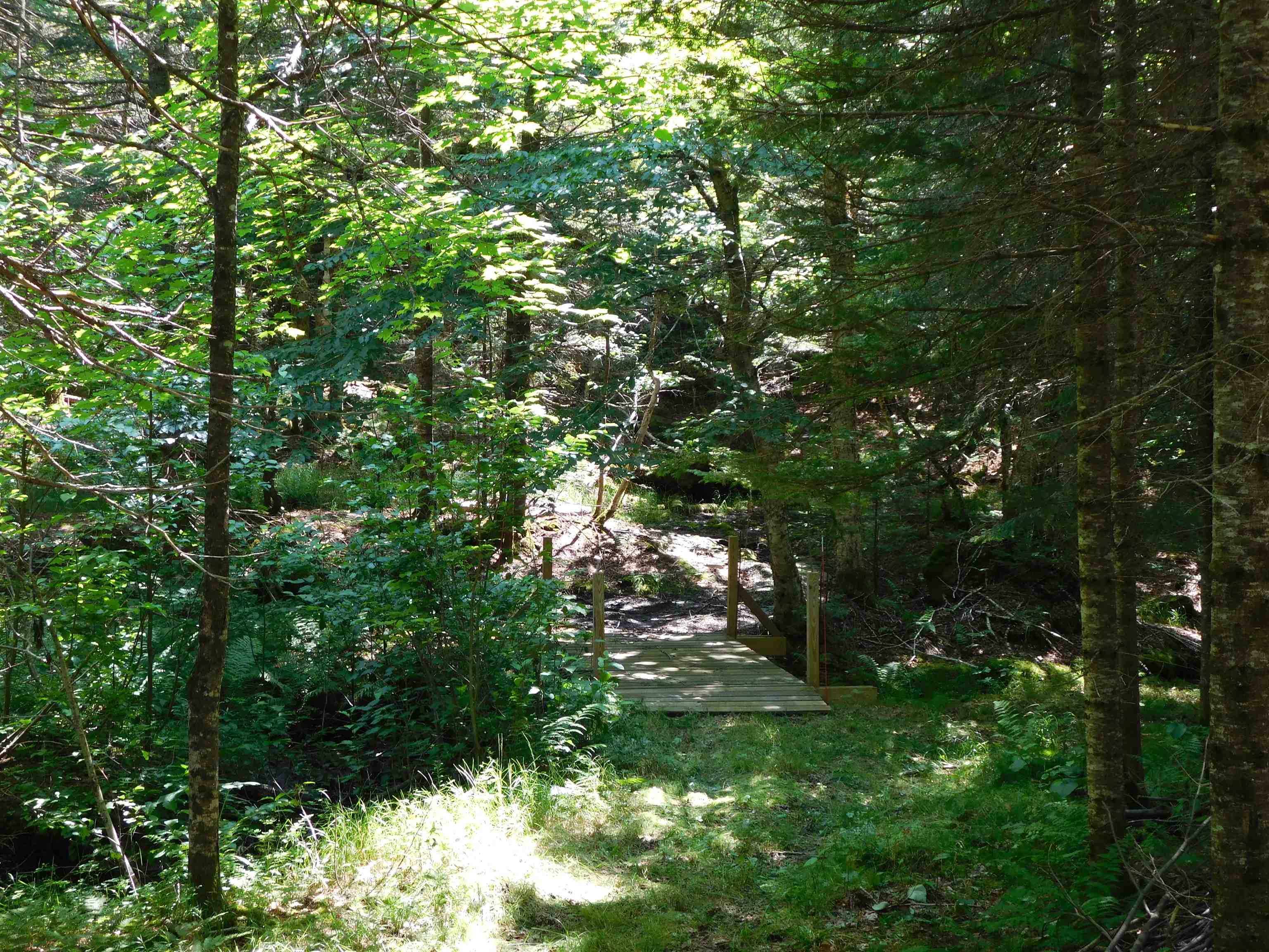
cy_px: 476
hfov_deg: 32.7
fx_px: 2163
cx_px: 634
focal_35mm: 59
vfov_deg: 24.8
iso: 125
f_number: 4
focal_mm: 10.4
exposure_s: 1/50
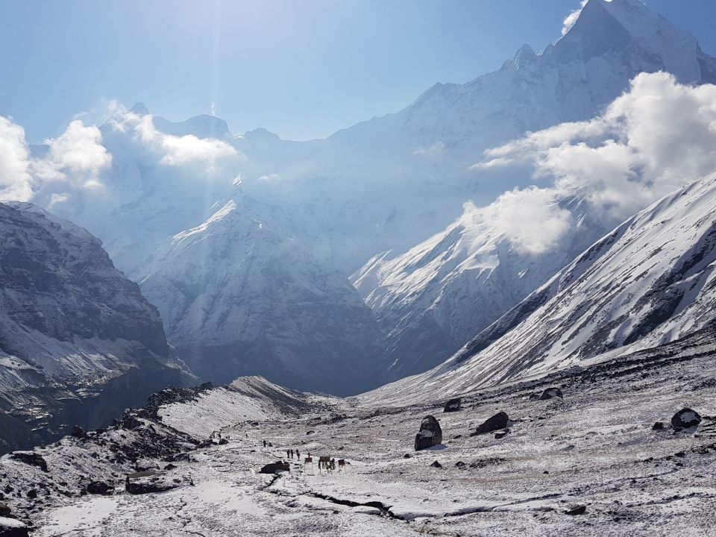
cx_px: 358
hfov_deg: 67.3
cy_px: 268
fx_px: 538
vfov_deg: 53.1
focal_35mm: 26
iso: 40
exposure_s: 1/7776
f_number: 1.7
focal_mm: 4.2
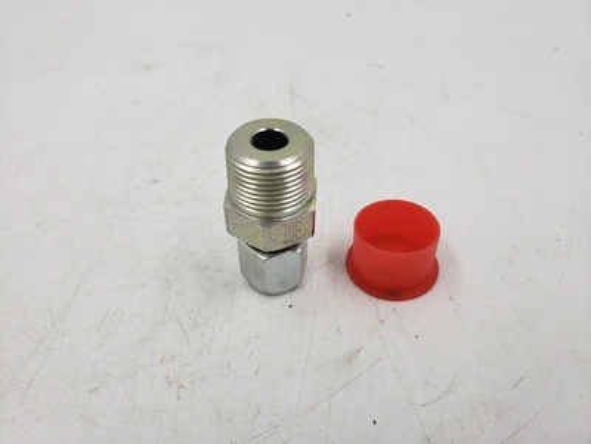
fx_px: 444
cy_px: 222
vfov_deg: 53.1
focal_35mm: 26
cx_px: 296
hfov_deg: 67.3
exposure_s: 1/517
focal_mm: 4.3
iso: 50
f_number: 1.5
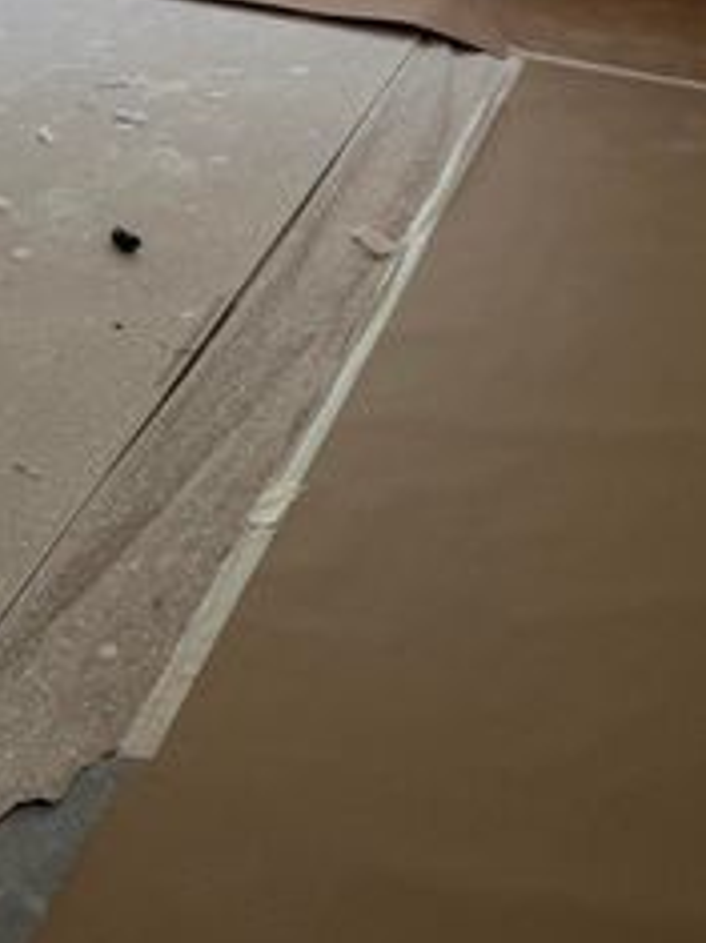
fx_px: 1851
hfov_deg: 21.2
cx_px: 92
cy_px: -335
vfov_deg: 24.4
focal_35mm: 68
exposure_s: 1/179
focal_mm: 6.76
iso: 80
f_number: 1.78
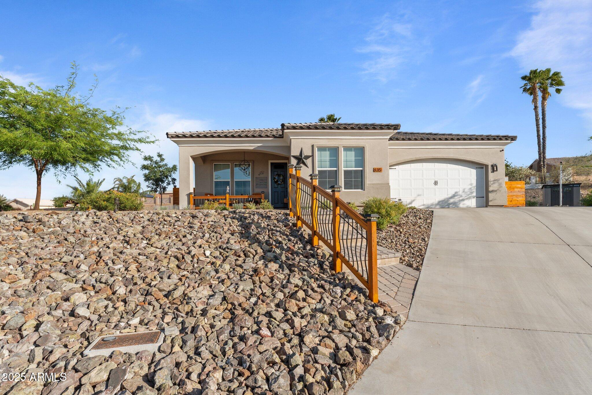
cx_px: 296
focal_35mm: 18
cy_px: 198
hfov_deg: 90.0
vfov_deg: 67.4
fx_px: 296
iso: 400
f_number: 8
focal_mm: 18
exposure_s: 1/1250
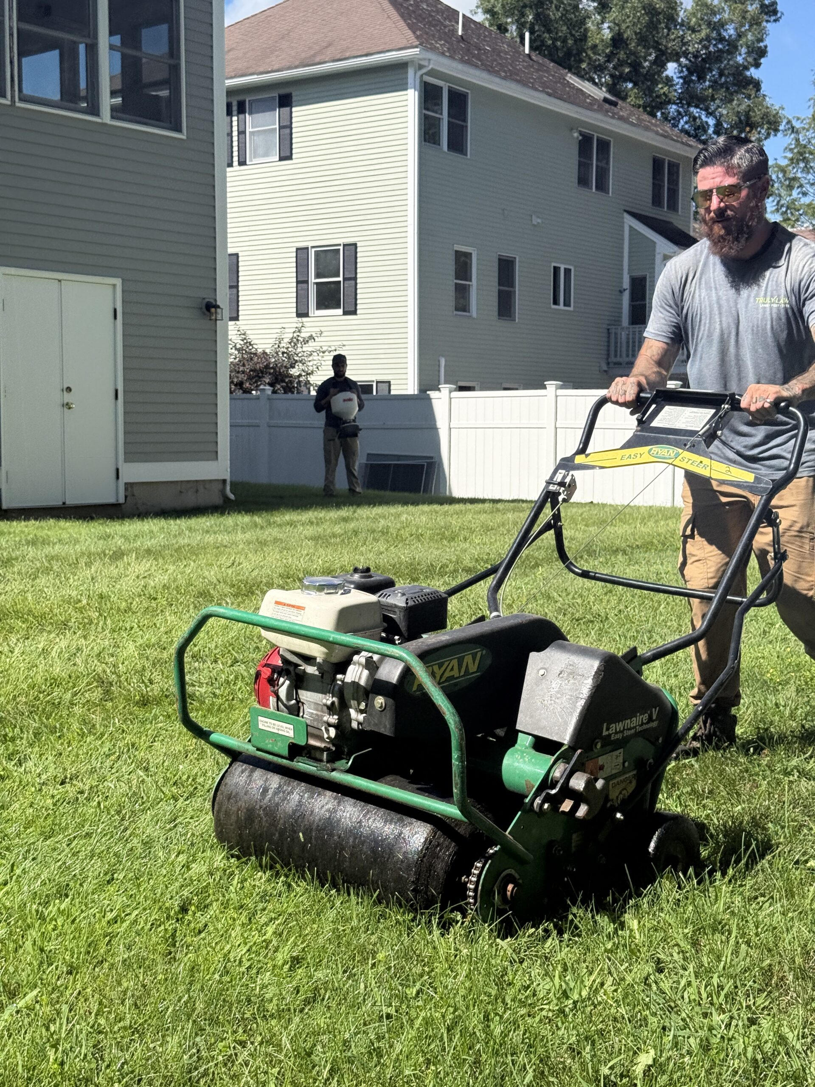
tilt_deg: -4.8
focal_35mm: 48
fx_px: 1507
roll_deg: -0.2
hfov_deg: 30.3
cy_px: 544
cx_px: 408
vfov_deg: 39.7
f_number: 1.78
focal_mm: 6.76
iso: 100
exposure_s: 1/6536
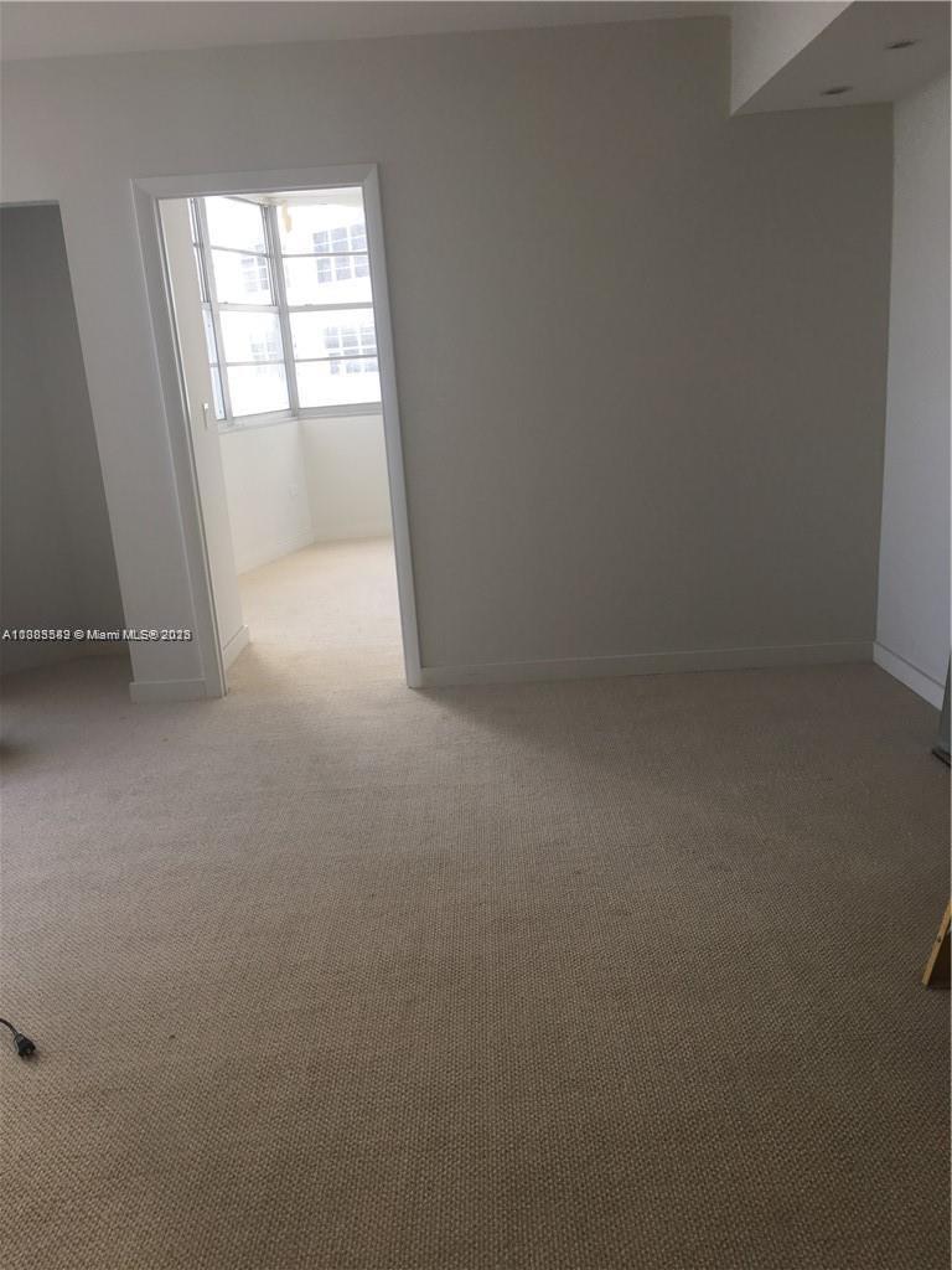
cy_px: 635
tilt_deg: -13.4
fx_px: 1063
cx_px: 476
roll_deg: +2.7
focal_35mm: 29
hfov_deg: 48.2
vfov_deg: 61.7
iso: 25
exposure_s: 1/40
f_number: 2.2
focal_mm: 4.15
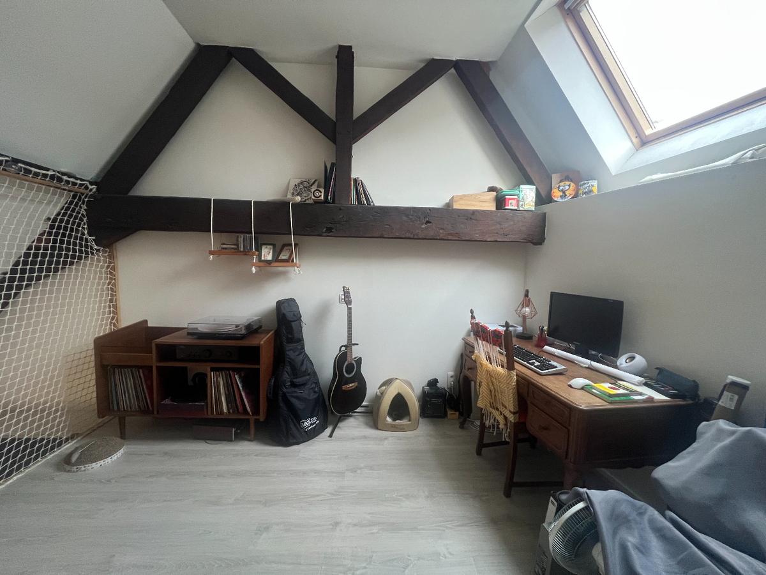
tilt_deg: -4.3
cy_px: 288
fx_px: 288
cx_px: 383
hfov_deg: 106.2
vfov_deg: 89.9
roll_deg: -1.1
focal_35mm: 13
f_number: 1.8
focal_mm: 1.57
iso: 200
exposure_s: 1/50
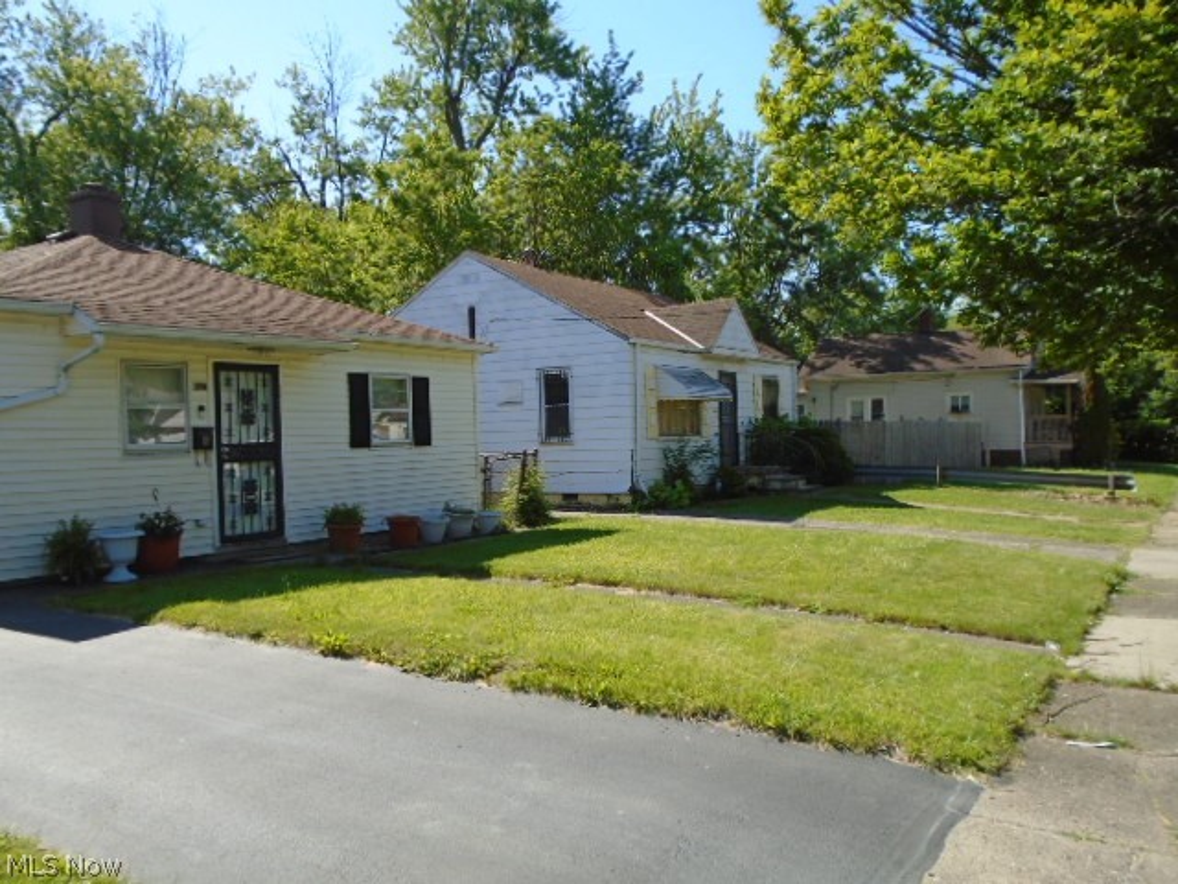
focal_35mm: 31
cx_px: 589
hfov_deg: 58.4
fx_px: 1055
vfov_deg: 45.4
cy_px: 442
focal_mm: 5.5
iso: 100
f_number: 3.5
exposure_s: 1/500
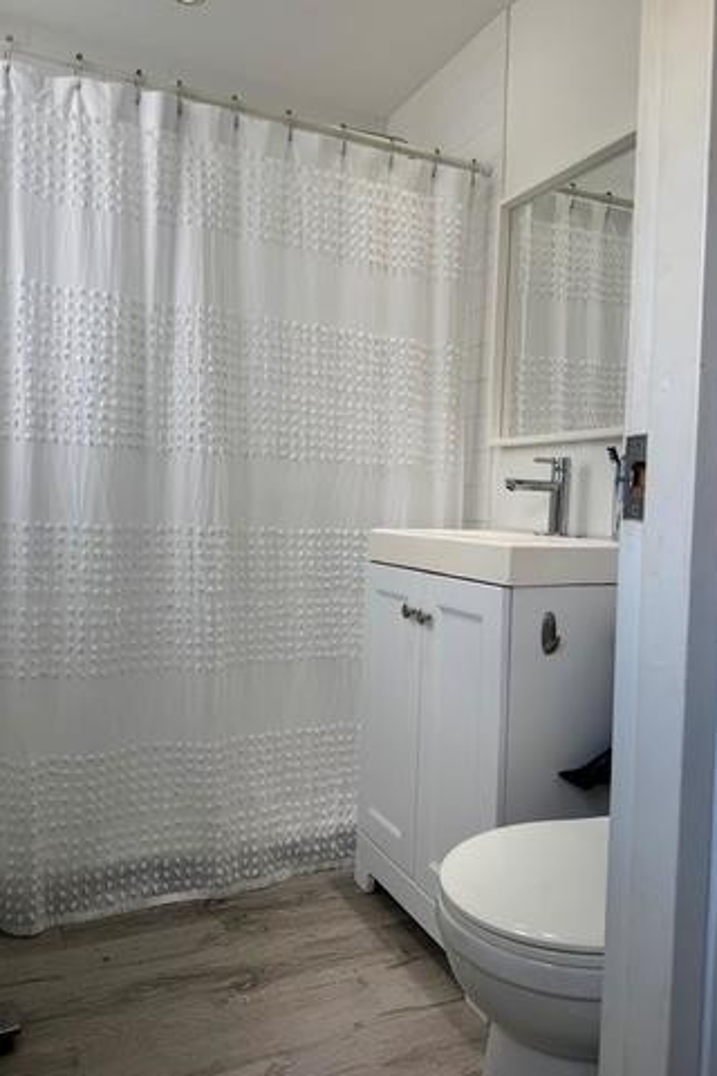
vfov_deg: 69.4
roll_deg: -1.2
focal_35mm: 26
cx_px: 380
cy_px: 540
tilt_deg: -2.9
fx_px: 777
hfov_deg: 49.5
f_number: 1.78
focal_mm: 6.76
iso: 64
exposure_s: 1/264
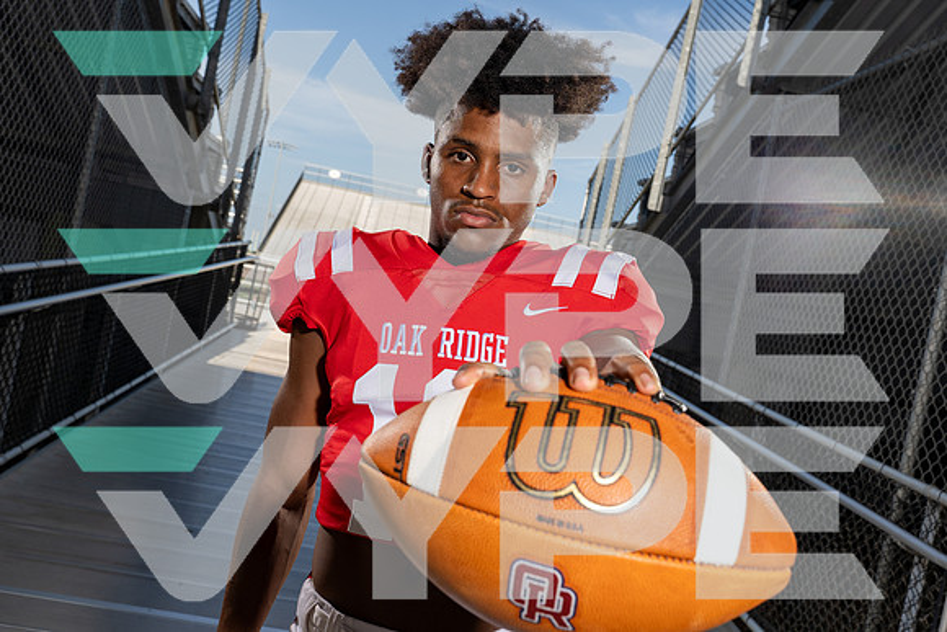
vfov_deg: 37.9
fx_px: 921
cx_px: 474
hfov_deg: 54.4
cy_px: 316
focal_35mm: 35
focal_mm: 35
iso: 160
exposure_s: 1/250
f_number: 8
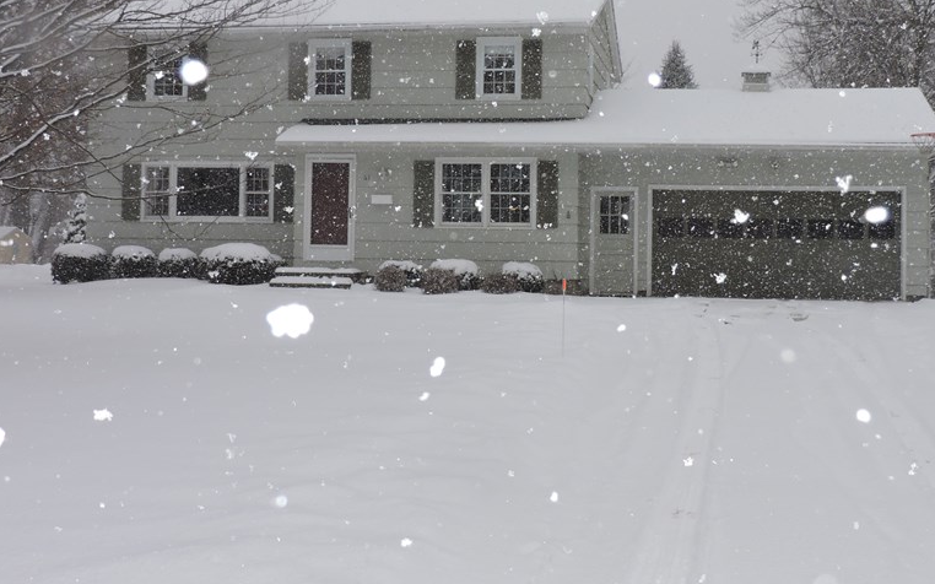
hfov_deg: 35.7
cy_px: 231
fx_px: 1452
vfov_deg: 22.7
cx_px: 485
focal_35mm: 57
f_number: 3.3
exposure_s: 1/1250
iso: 160
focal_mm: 7.1
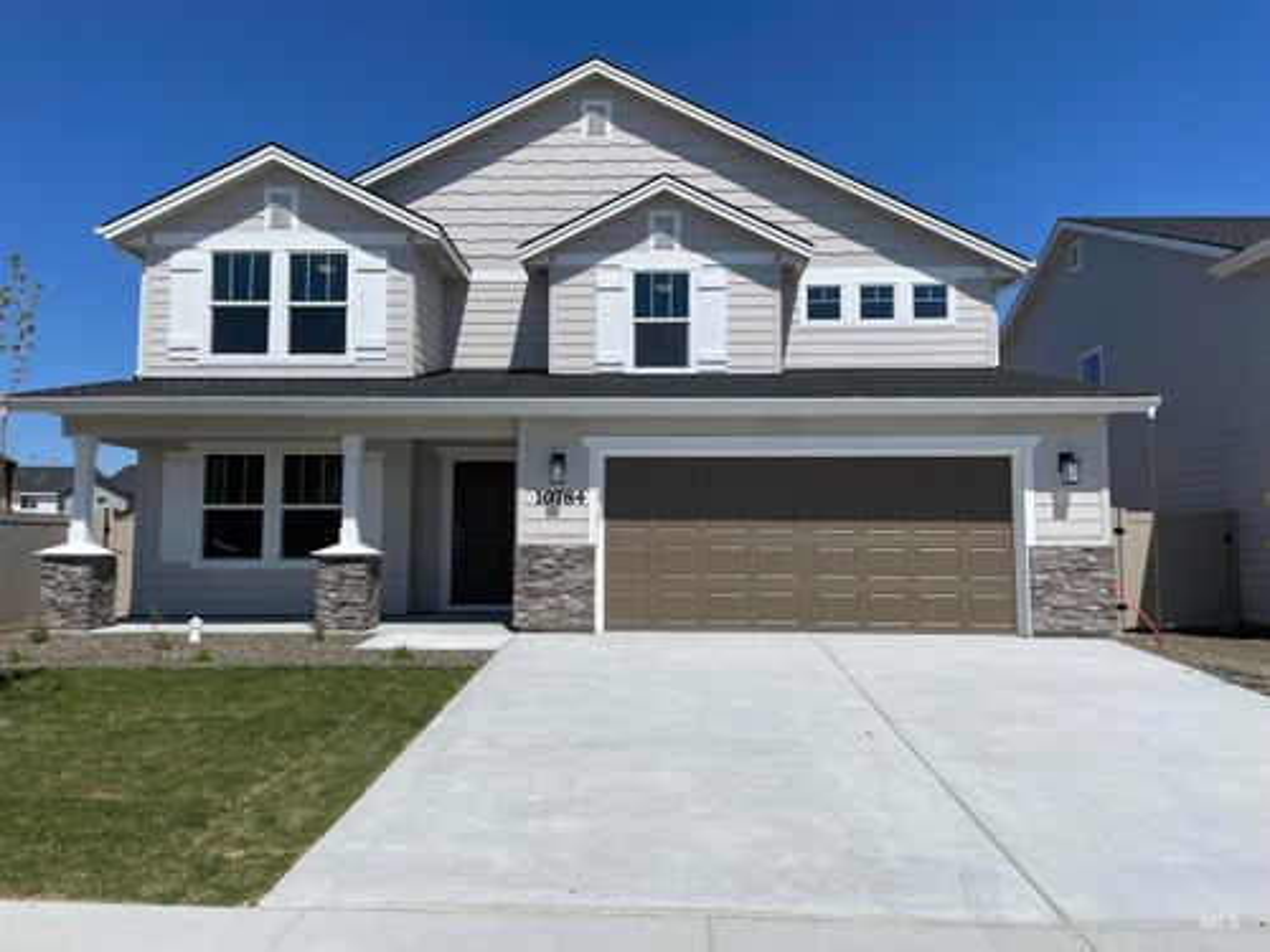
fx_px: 954
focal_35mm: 26
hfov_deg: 67.3
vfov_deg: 53.1
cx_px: 635
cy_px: 476
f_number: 1.6
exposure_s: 1/7299
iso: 32
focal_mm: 4.2
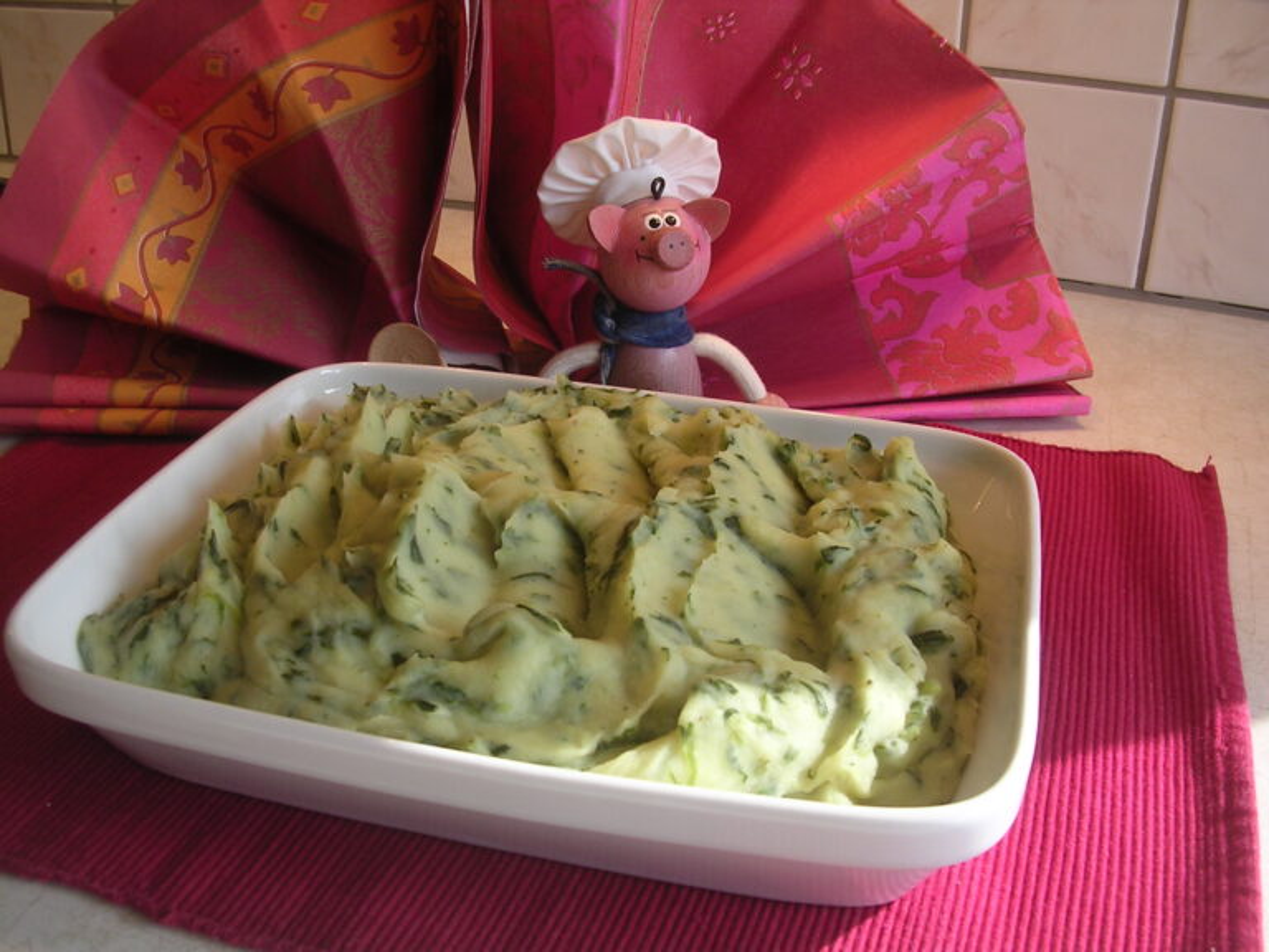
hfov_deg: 49.0
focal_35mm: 38
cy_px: 476
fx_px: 1393
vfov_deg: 37.7
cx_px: 634
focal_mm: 5.8
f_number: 2.8
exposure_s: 1/101
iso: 100
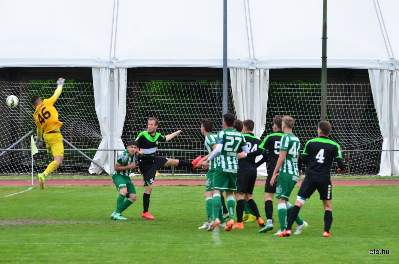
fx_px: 2738
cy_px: 132
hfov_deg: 8.3
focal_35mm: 248
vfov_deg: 5.5
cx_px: 200
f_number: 5.6
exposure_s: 1/500
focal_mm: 165
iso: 800
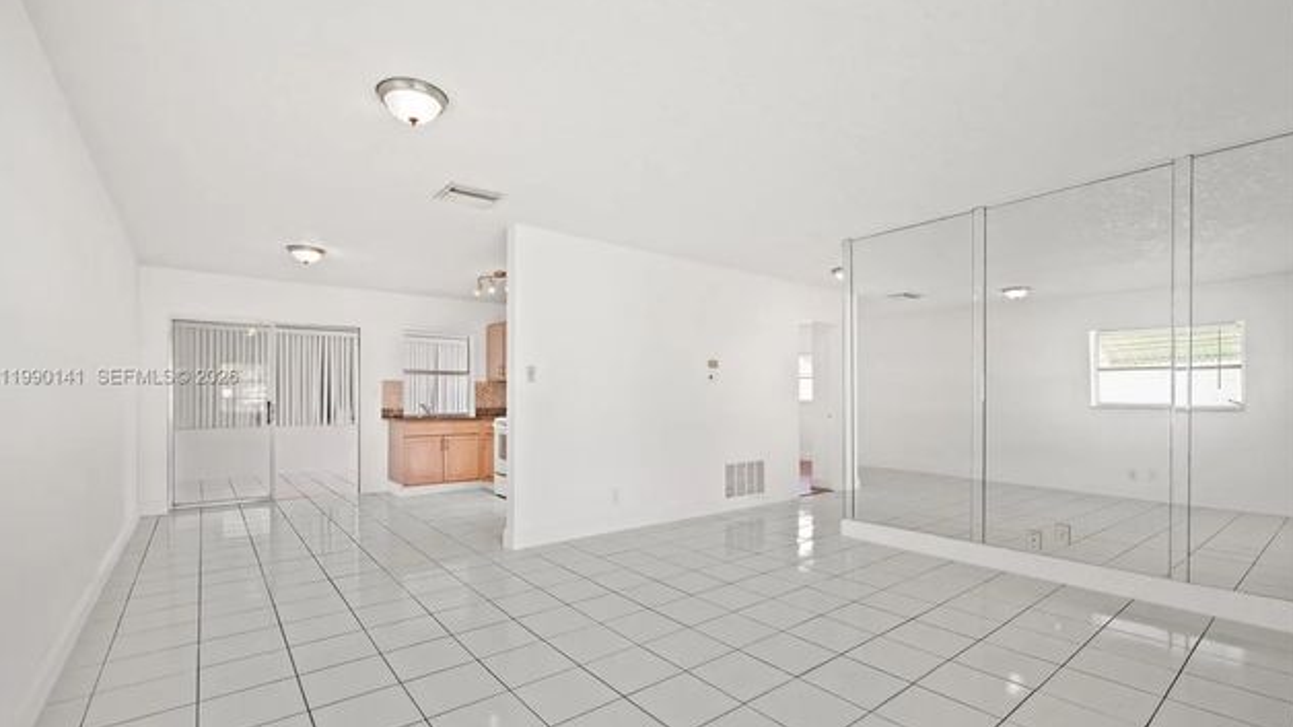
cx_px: 640
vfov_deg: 67.0
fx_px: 548
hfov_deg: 99.4
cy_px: 378
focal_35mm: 16
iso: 200
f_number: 3.5
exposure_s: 1/50
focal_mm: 15
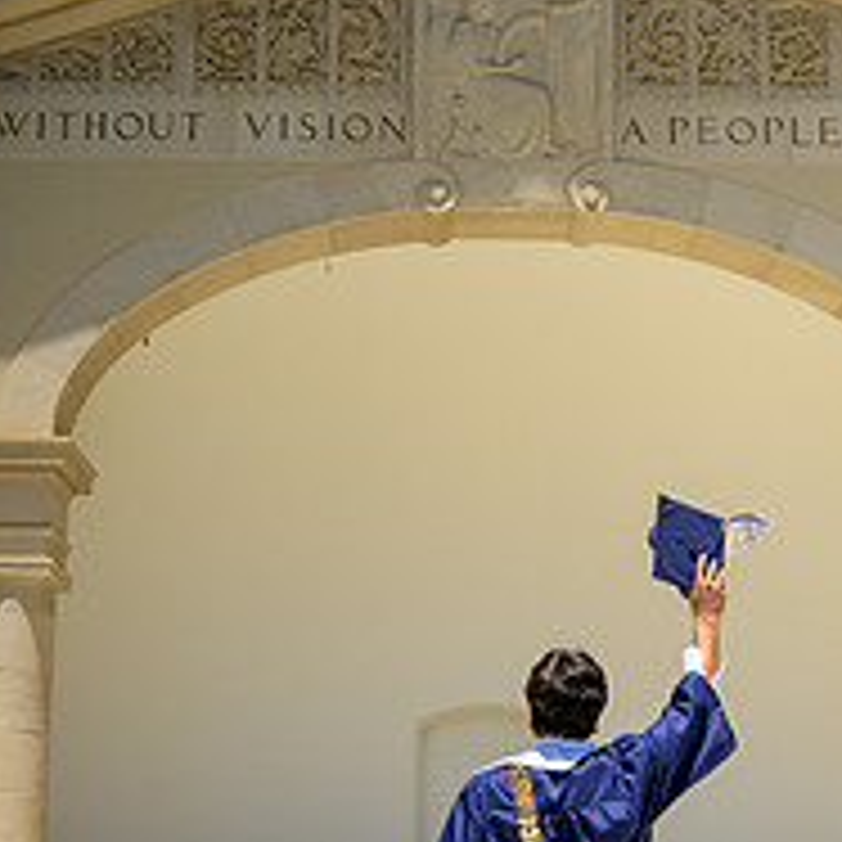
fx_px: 1348
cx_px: 419
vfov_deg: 33.1
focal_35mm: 49
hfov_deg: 34.7
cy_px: 738
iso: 800
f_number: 4
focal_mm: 24
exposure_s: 1/8000
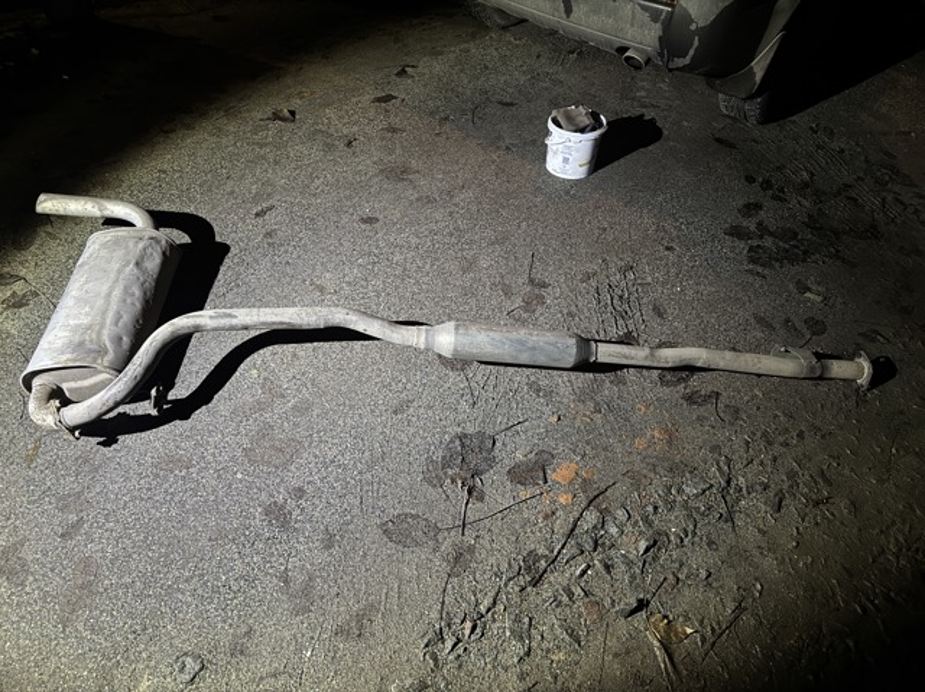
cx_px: 462
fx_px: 641
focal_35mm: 24
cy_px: 346
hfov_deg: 71.6
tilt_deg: -40.7
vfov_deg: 56.8
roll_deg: -2.9
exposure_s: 1/17
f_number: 1.78
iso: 1250
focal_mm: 6.76
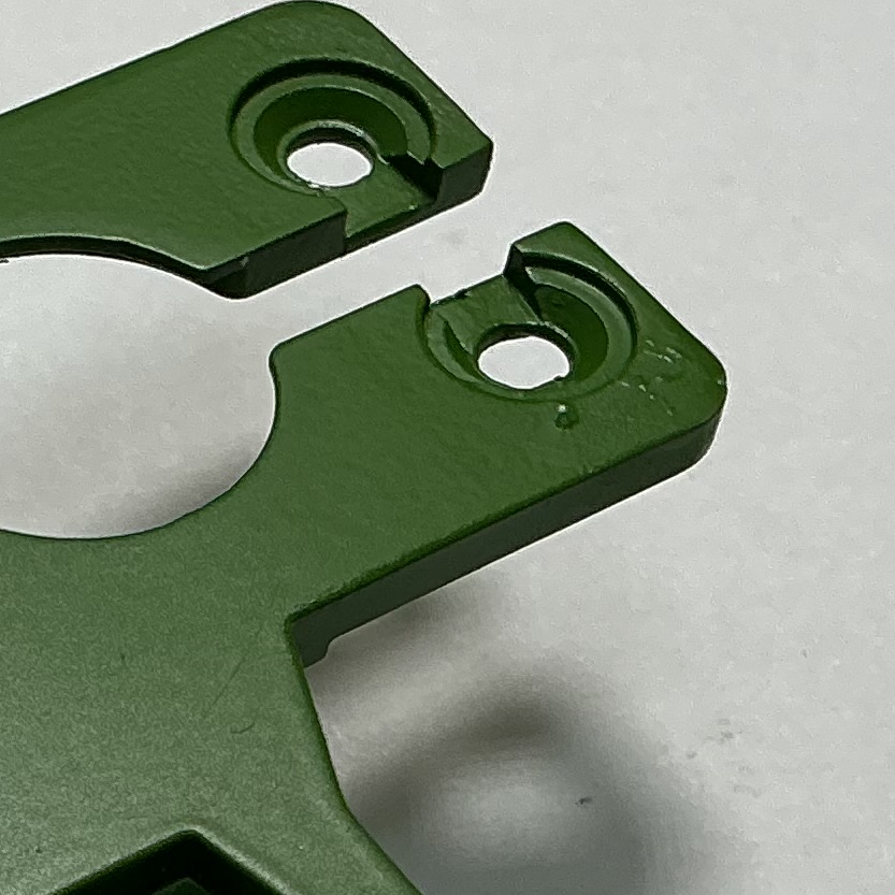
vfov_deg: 13.9
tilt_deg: -55.4
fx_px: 3627
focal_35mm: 124
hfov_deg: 13.7
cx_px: -190
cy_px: 854
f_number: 1.8
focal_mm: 3
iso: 20
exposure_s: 1/236
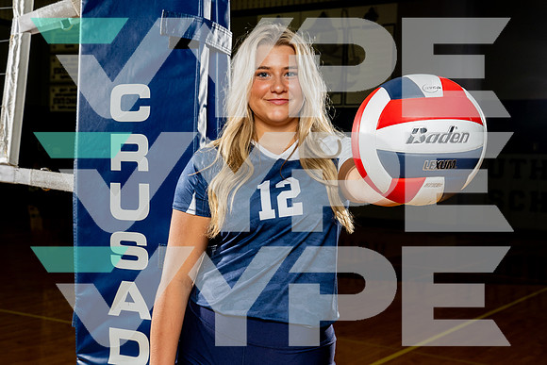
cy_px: 182
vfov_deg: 26.8
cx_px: 272
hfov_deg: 39.3
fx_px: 767
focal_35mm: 50
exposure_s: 1/250
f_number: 8
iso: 1000
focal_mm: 47
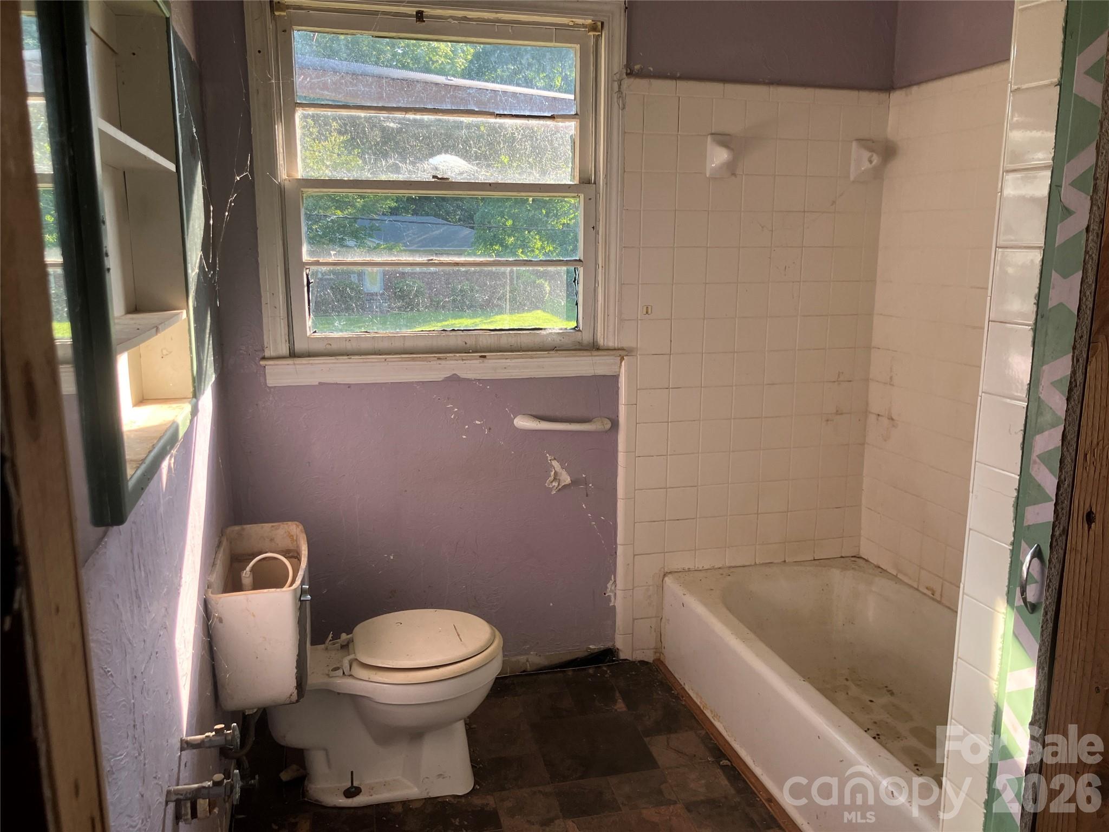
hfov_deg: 63.4
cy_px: 416
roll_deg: -0.2
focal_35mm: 28
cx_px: 554
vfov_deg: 49.7
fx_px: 897
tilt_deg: -10.0
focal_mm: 3.99
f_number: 1.8
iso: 40
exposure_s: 1/121
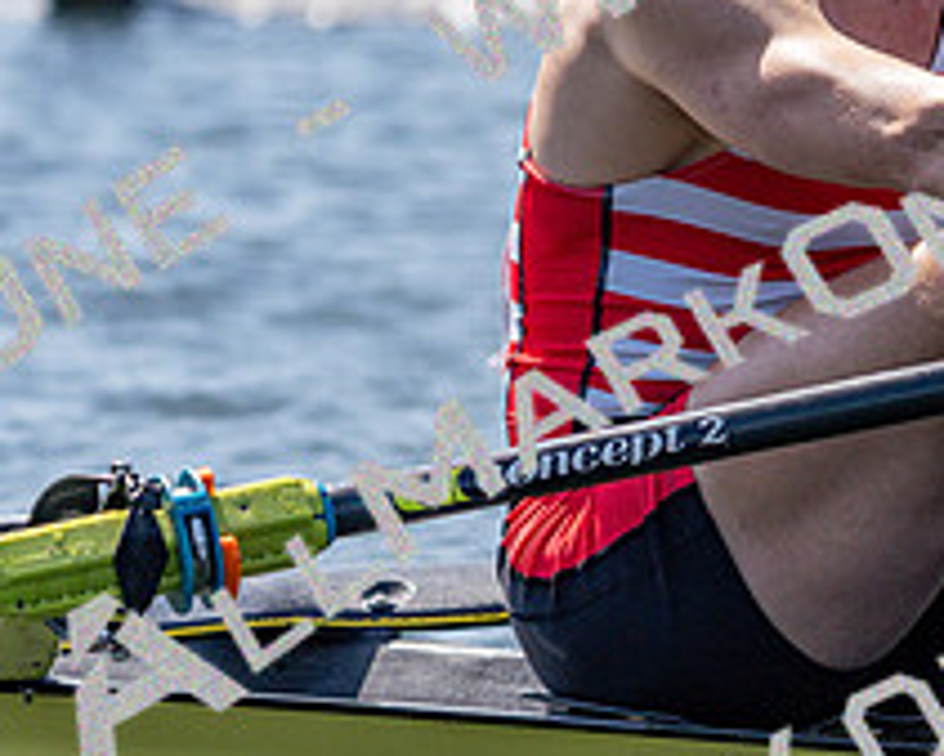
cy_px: 96
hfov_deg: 3.7
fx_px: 14451
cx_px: 975
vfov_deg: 3.0
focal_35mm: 517
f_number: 5.6
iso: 320
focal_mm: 200
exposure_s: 1/2000
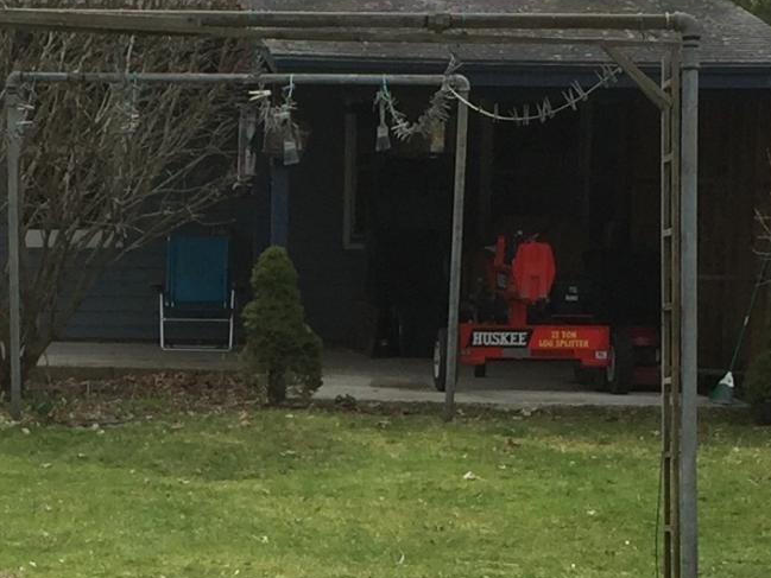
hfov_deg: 14.6
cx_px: 62
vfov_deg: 10.9
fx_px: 2985
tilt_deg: -7.4
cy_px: 618
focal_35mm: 134
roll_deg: -1.5
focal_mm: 4.15
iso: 32
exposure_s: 1/1163
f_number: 2.2
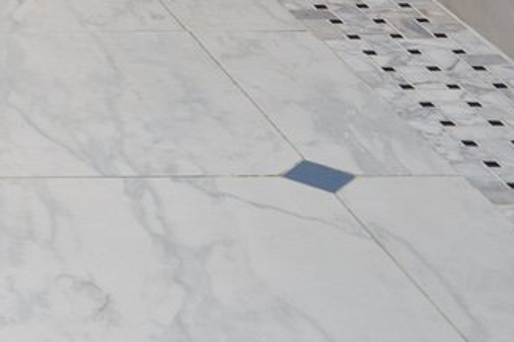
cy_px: -650
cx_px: -514
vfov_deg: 7.9
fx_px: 2155
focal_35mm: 151
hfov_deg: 12.1
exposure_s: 1/2
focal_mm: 24
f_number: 8
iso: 320
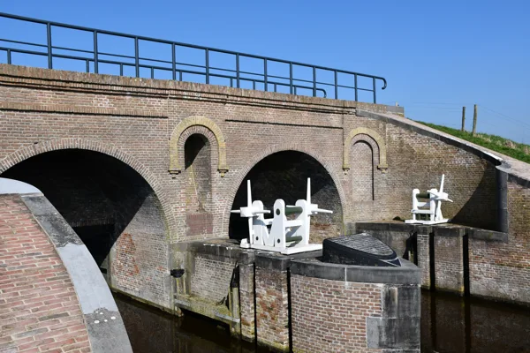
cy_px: 176
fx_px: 501
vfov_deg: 38.9
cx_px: 265
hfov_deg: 55.8
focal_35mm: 34
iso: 100
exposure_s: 1/400
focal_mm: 23
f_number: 10
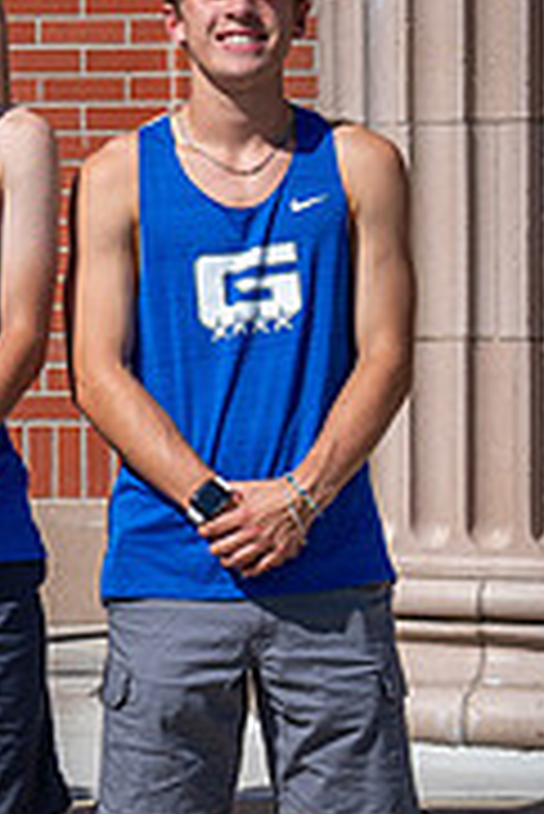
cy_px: 313
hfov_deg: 6.3
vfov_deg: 9.8
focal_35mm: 210
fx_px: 4751
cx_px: -720
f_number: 8
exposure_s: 1/250
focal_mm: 35
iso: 64
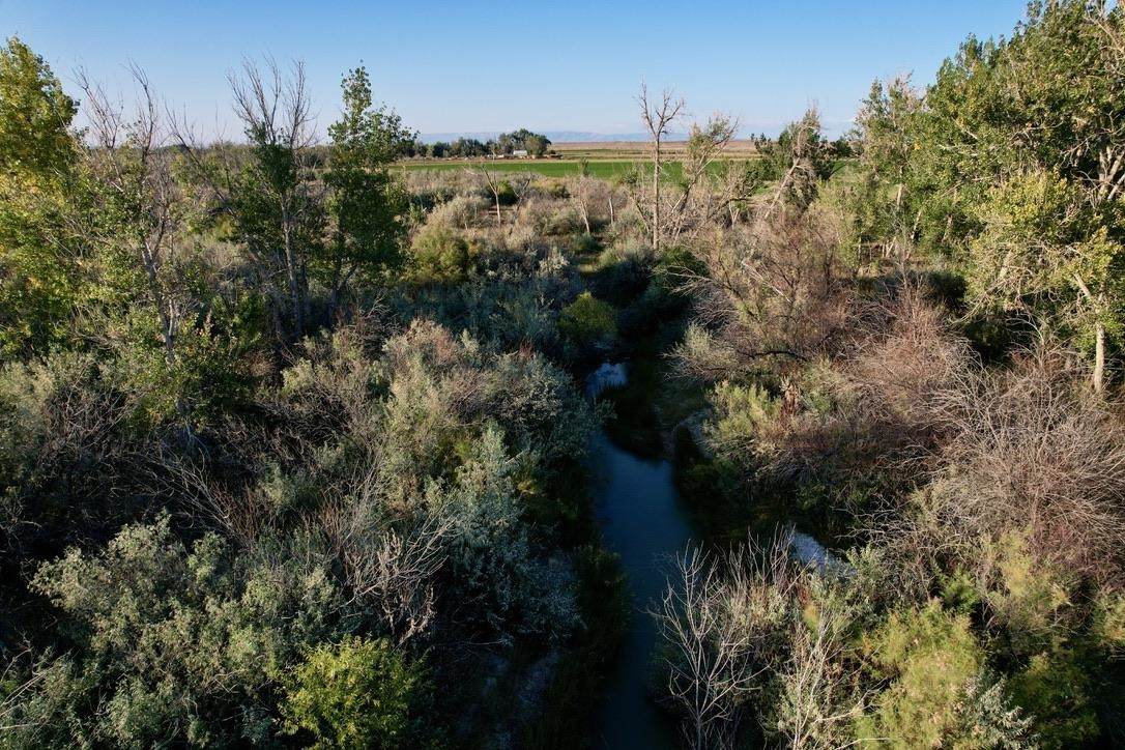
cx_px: 562
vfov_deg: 57.2
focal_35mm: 22
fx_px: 687
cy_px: 375
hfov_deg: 78.6
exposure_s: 1/1250
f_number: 2.8
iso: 100
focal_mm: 8.38
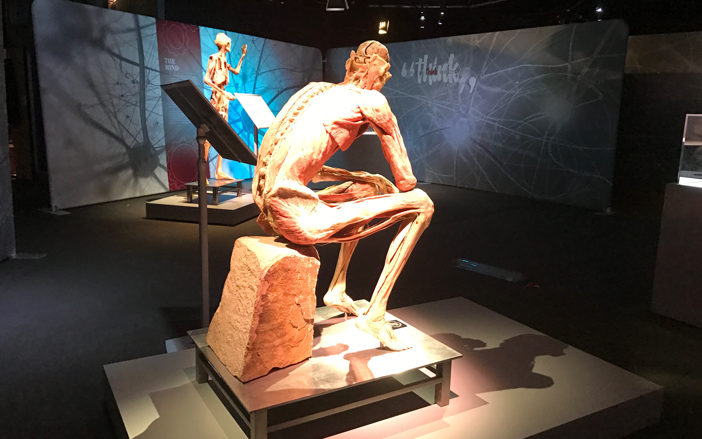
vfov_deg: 41.8
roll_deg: -1.8
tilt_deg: -10.4
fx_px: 574
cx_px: 351
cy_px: 214
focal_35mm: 30
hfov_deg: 62.9
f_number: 1.8
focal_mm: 3.99
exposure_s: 1/14
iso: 100
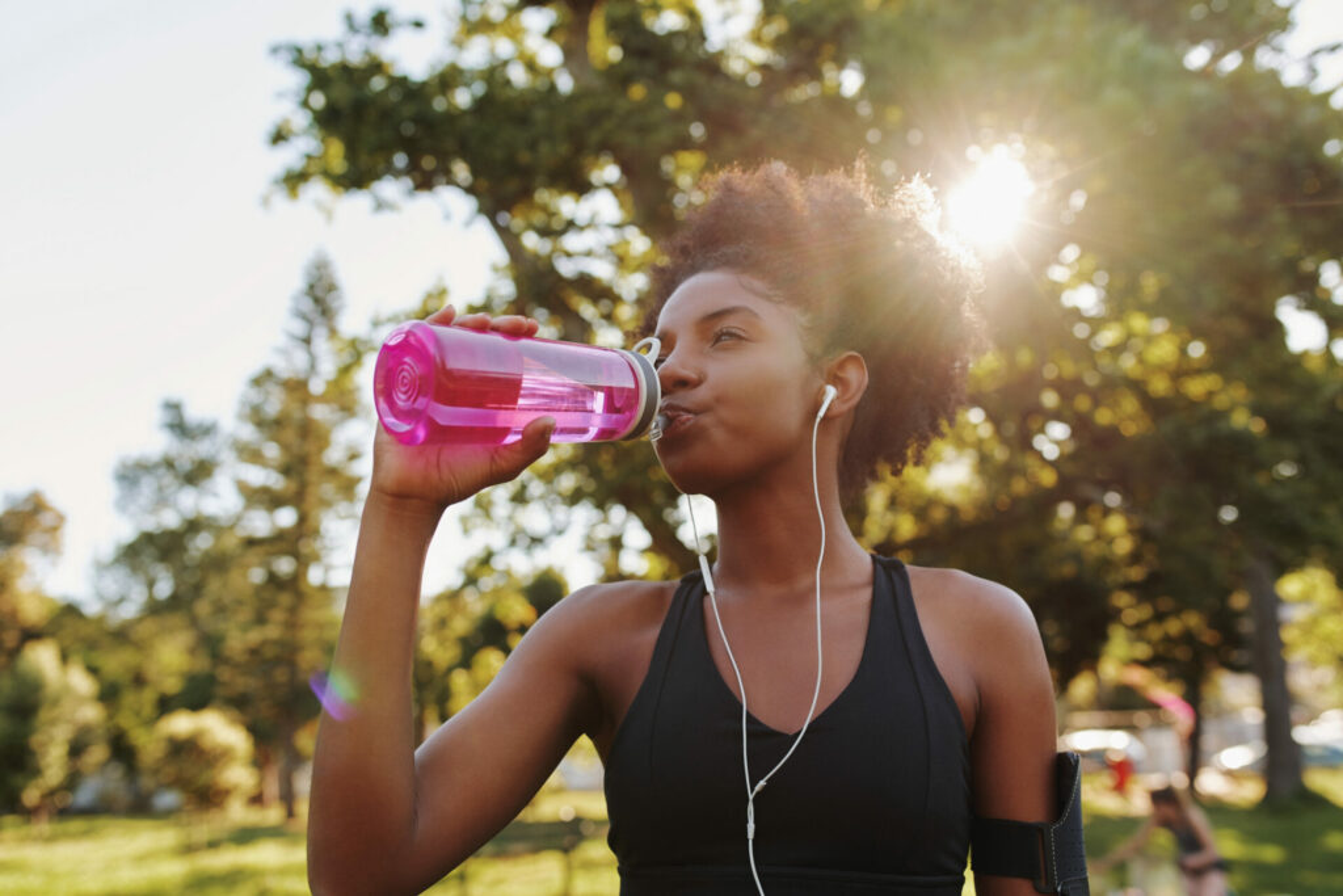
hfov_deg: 54.4
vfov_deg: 37.9
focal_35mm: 35
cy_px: 448
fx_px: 1306
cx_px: 672
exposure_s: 1/320
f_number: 2.8
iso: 100
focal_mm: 35
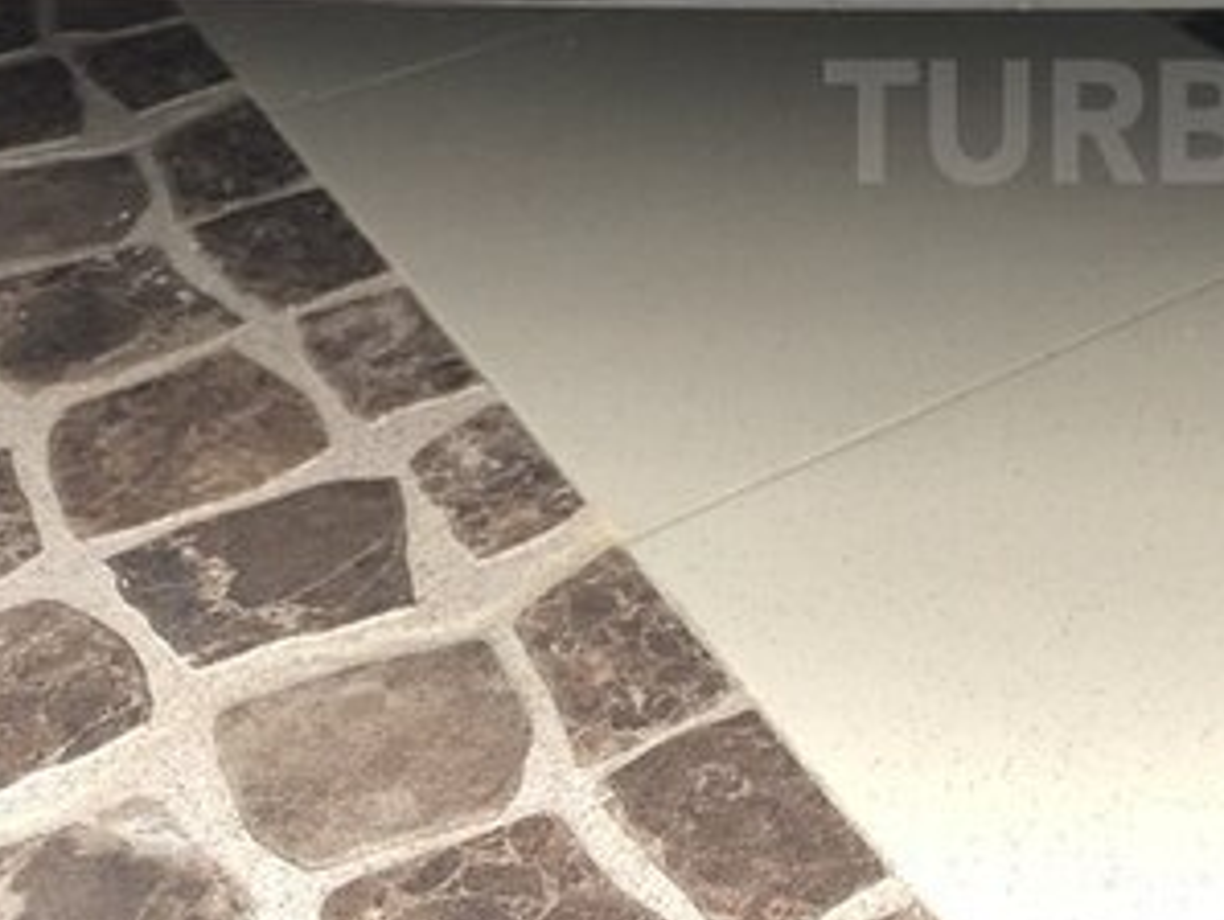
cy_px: 121
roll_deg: -1.0
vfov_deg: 23.2
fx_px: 2194
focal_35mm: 62
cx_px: 1245
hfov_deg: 29.0
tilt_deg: -29.1
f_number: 1.8
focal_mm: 3.99
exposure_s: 1/33
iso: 25
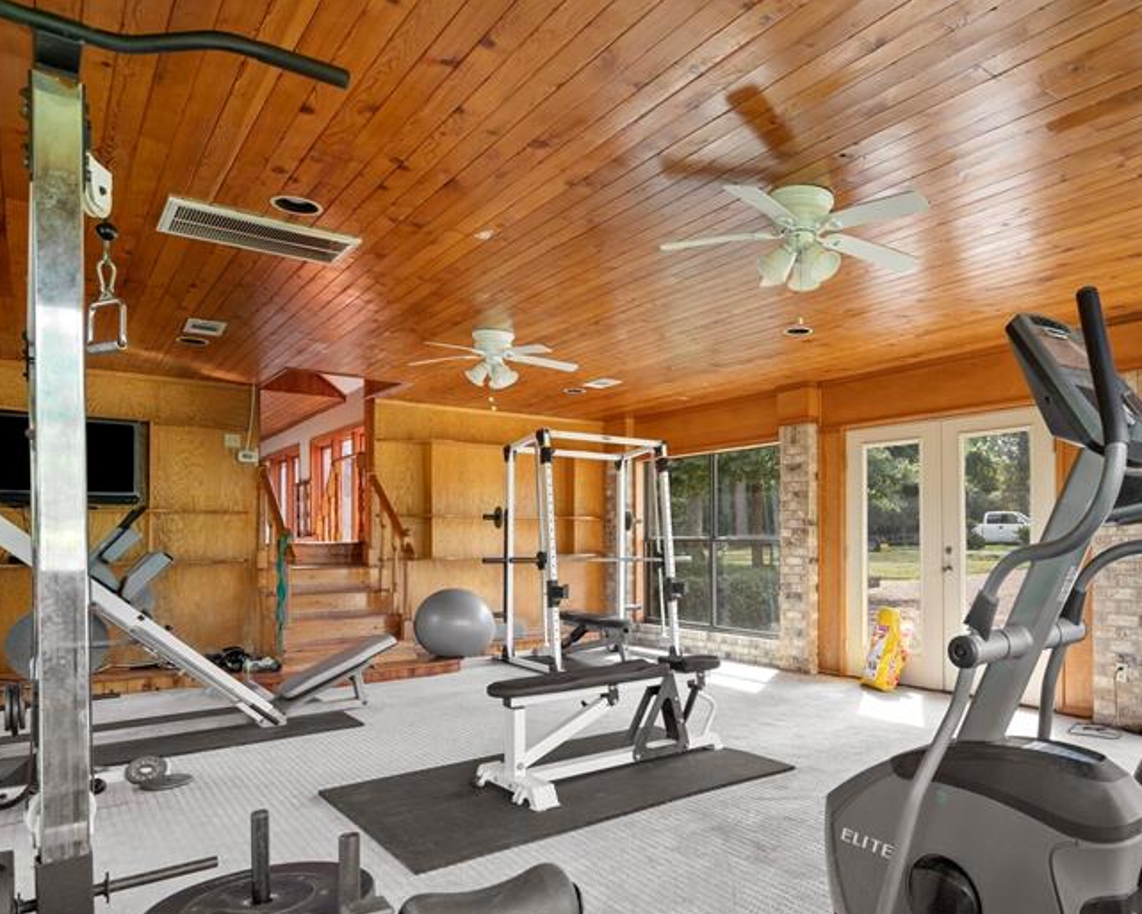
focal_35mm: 24
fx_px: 811
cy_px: 550
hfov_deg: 68.4
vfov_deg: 58.3
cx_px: 757
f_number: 8
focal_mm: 16
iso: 320
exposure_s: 1/15
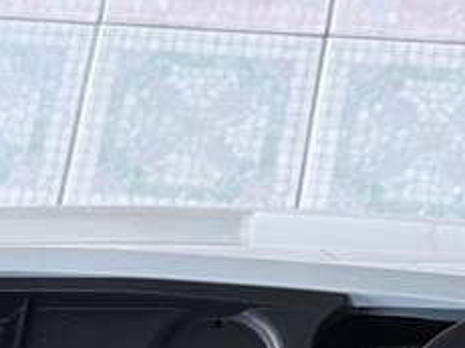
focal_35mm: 144
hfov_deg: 13.7
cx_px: 223
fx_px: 1933
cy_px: 797
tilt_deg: -70.3
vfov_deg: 9.3
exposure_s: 1/60
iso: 160
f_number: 1.6
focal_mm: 5.96
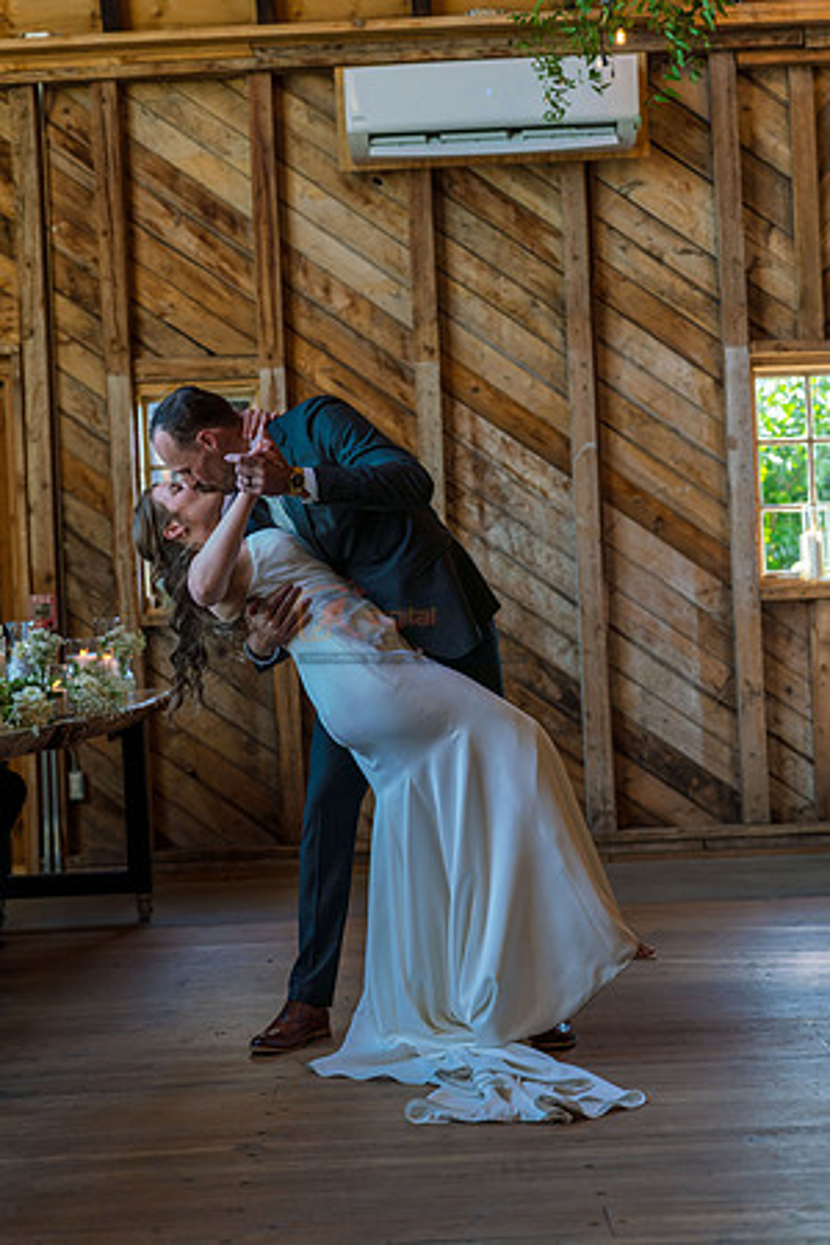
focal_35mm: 62
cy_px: 622
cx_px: 415
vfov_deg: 32.4
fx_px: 2144
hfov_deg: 21.9
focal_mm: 62
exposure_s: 1/400
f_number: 3.2
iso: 400
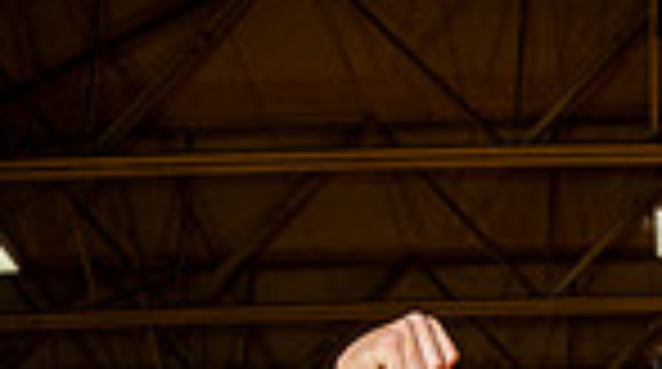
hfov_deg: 22.7
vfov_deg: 10.6
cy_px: 990
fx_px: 1577
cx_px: 671
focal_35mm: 90
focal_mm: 28
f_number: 5.6
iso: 320
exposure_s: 1/250
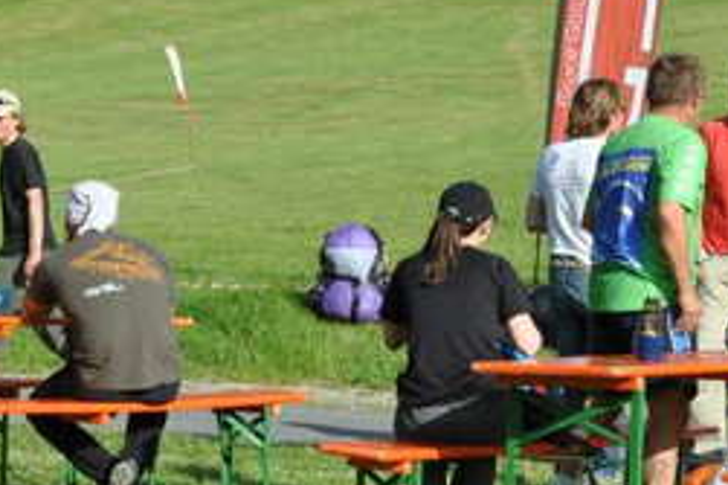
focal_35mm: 180
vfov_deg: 7.6
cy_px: 235
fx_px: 3637
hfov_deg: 11.4
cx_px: 154
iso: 200
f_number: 13
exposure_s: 1/160
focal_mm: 38
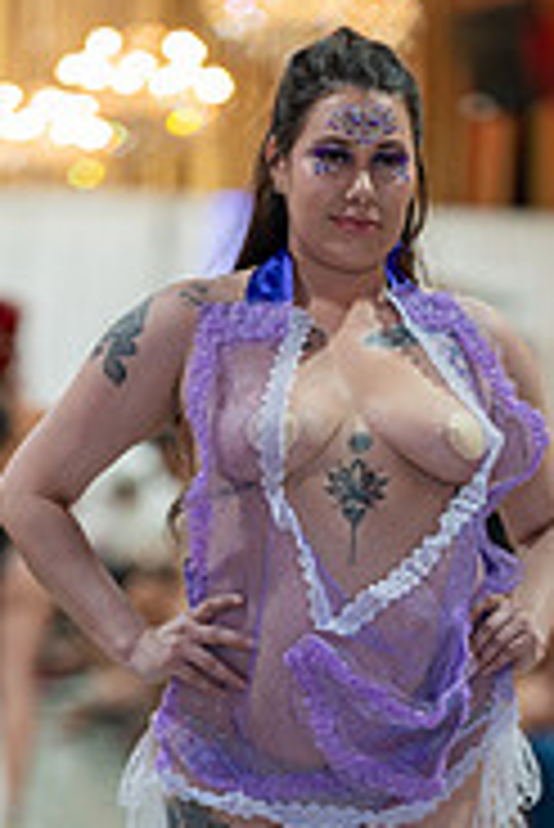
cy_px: 918
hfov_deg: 6.6
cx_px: 306
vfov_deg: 9.8
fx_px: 4792
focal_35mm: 208
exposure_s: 1/160
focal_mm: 85
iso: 160
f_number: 1.4
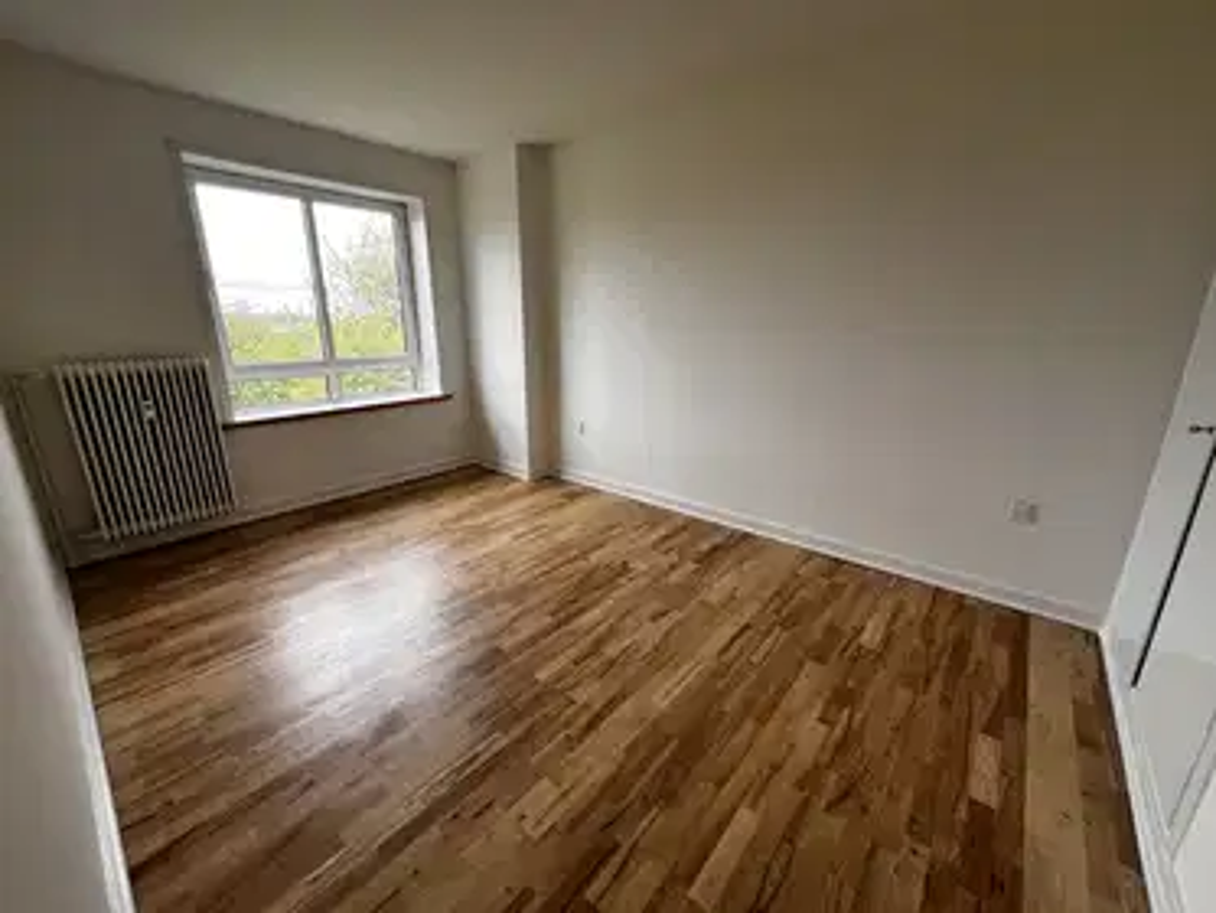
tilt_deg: -15.6
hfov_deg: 106.2
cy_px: 456
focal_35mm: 13
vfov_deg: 89.9
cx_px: 608
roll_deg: +0.2
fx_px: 457
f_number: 1.8
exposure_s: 1/99
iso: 40
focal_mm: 1.57
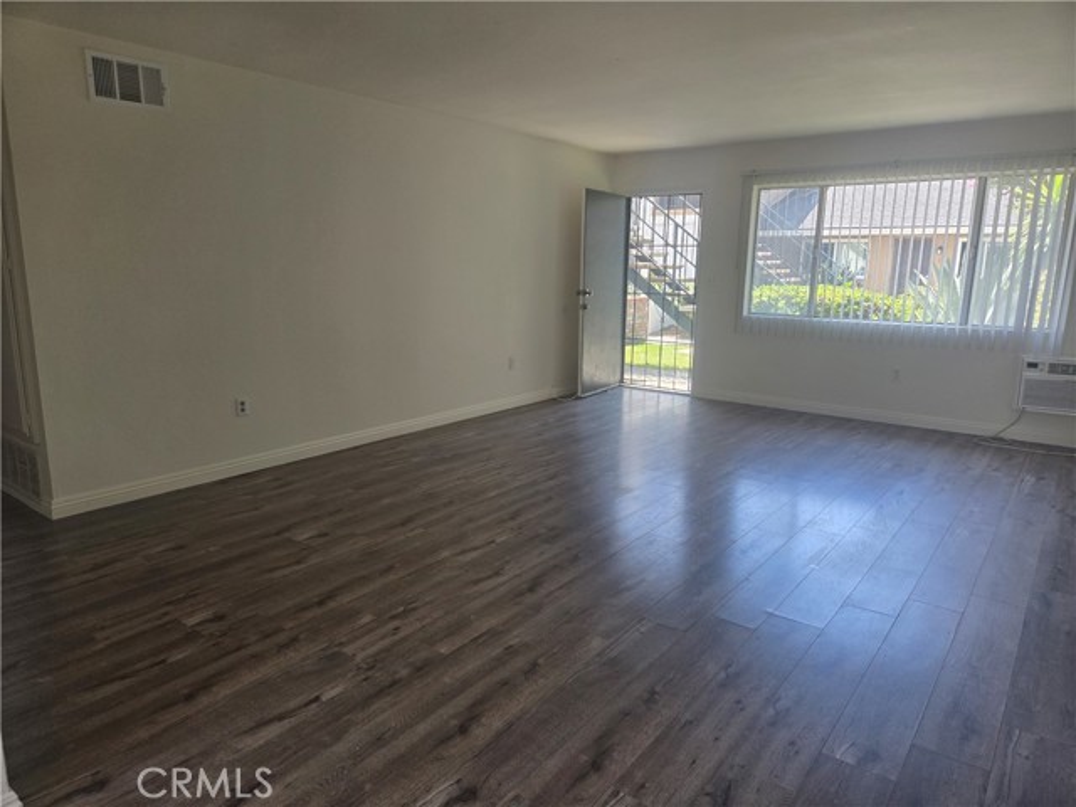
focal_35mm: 23
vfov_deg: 58.9
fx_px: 715
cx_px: 538
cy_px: 404
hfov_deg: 73.9
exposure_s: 1/180
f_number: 1.8
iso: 50
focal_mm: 5.4
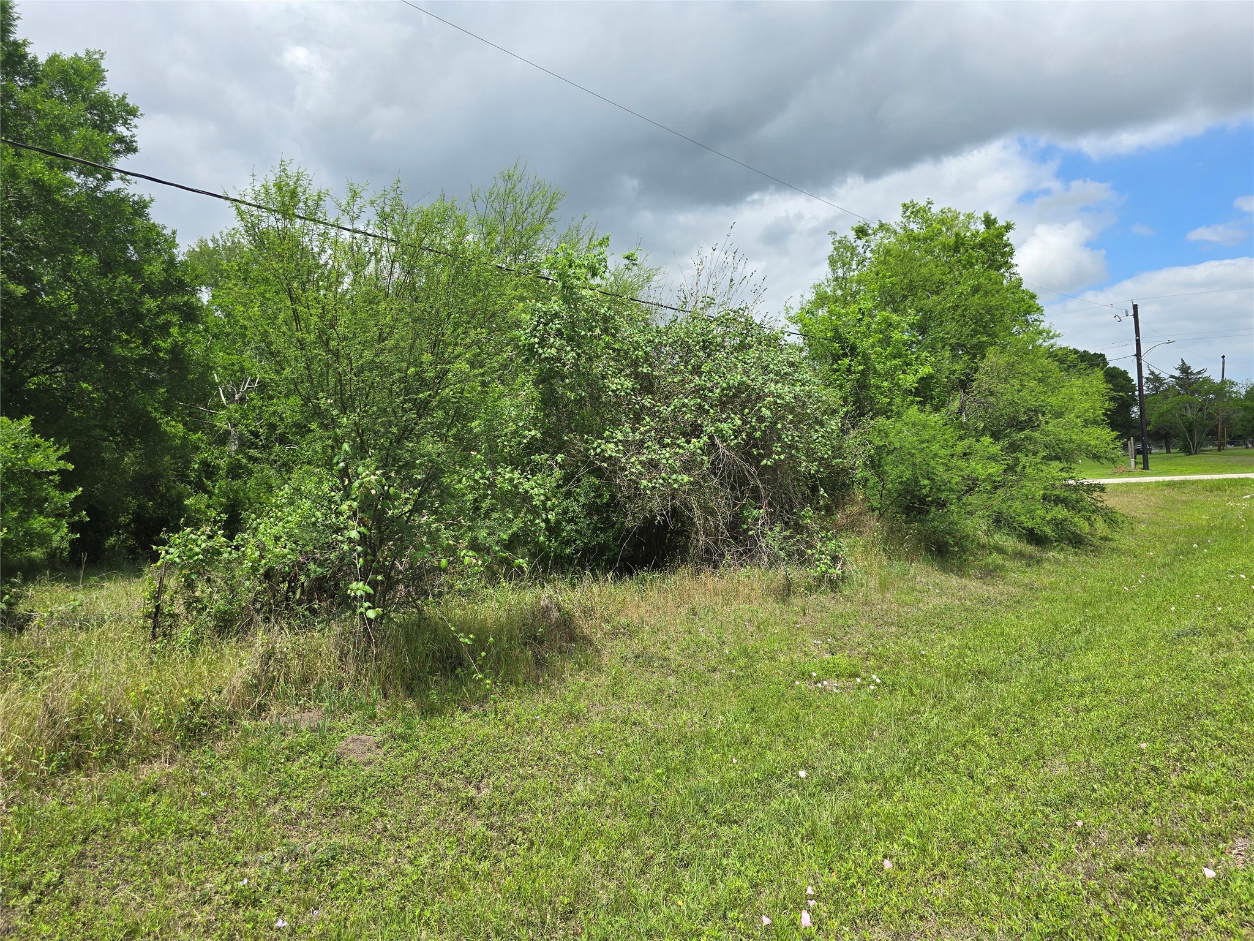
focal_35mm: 23
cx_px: 627
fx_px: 833
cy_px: 470
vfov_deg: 58.9
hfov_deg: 73.9
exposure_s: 1/861
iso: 12
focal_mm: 6.3
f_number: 1.7
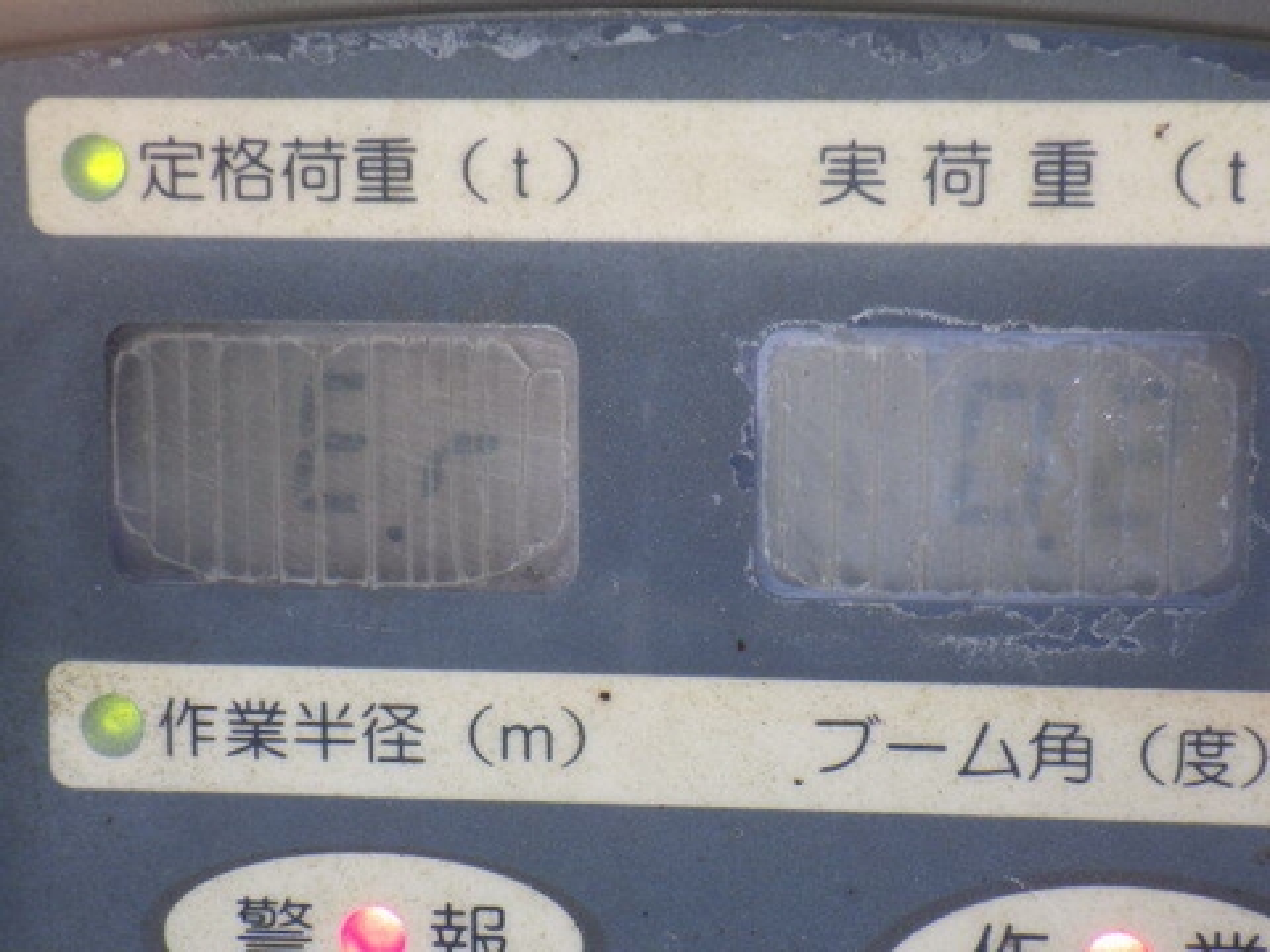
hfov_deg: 25.3
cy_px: 476
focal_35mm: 77
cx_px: 635
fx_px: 2825
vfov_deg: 19.1
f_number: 5.8
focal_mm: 13.7
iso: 160
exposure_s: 1/80
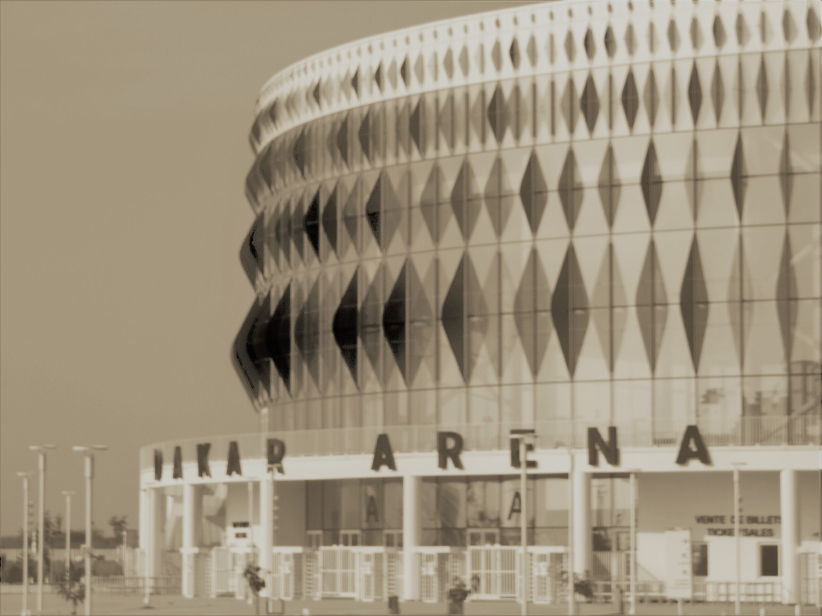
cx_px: 411
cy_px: 308
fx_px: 3206
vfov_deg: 11.0
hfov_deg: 14.6
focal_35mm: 135
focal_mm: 24.1
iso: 100
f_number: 4.3
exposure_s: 1/800
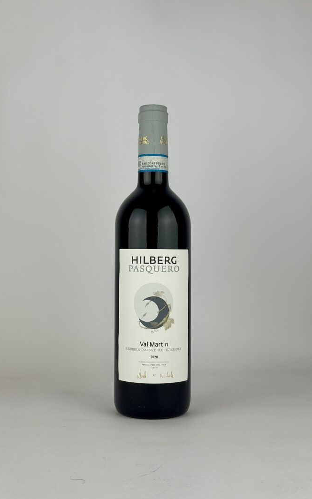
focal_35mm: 51
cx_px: 145
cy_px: 249
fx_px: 694
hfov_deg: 25.3
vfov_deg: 39.6
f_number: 1.78
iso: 80
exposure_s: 1/1107
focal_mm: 6.86
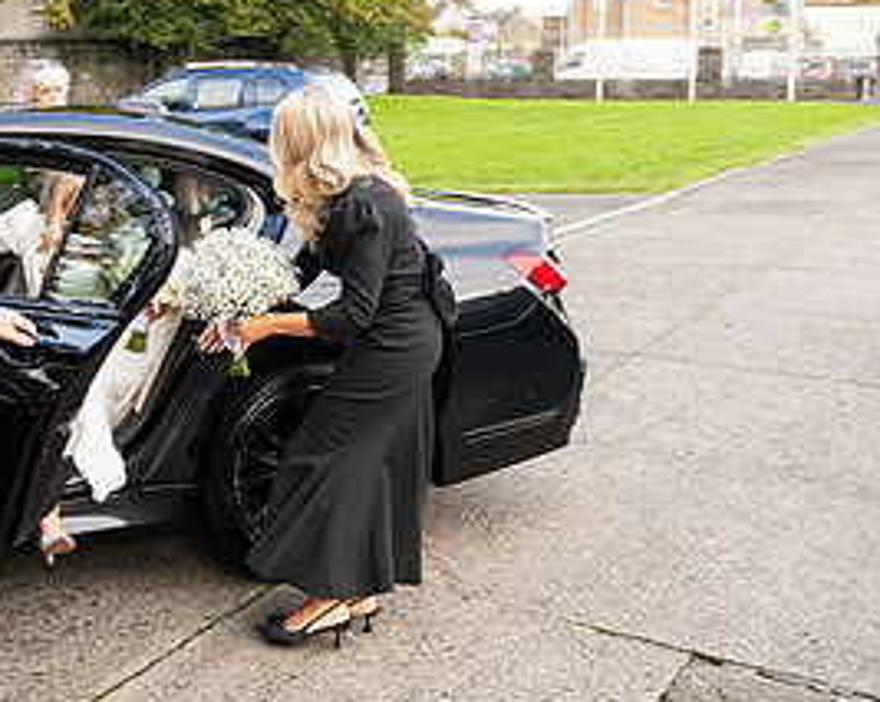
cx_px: 204
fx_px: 1275
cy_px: 246
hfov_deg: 37.0
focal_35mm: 49
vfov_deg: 30.6
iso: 125
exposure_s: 1/160
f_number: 3.5
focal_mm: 24
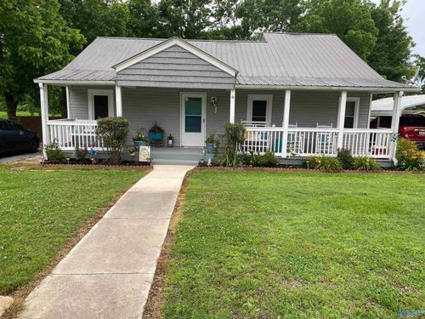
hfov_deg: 67.3
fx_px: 319
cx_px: 212
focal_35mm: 26
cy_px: 160
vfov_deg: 53.1
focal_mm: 4.25
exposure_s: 1/121
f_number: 1.8
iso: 50
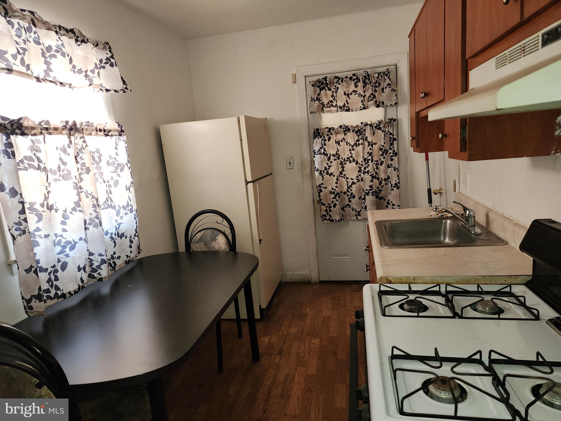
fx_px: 373
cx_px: 280
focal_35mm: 23
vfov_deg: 58.9
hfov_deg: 73.9
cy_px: 210
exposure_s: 1/40
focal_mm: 6.4
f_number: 1.8
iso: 100
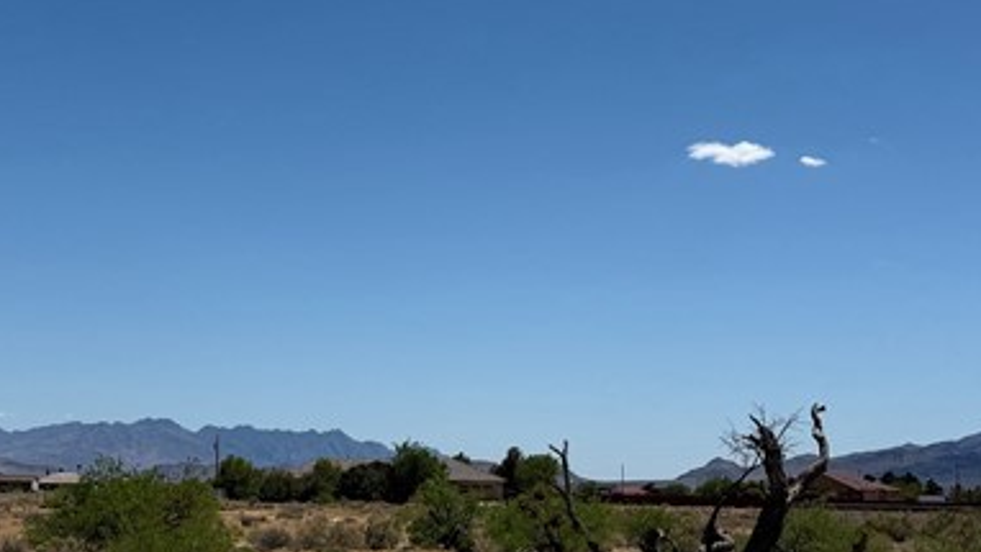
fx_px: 1821
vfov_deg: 17.2
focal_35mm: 70
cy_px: 352
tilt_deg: +4.1
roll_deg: -0.5
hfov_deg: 30.1
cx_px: 385
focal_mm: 6.76
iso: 80
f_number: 1.78
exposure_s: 1/11905
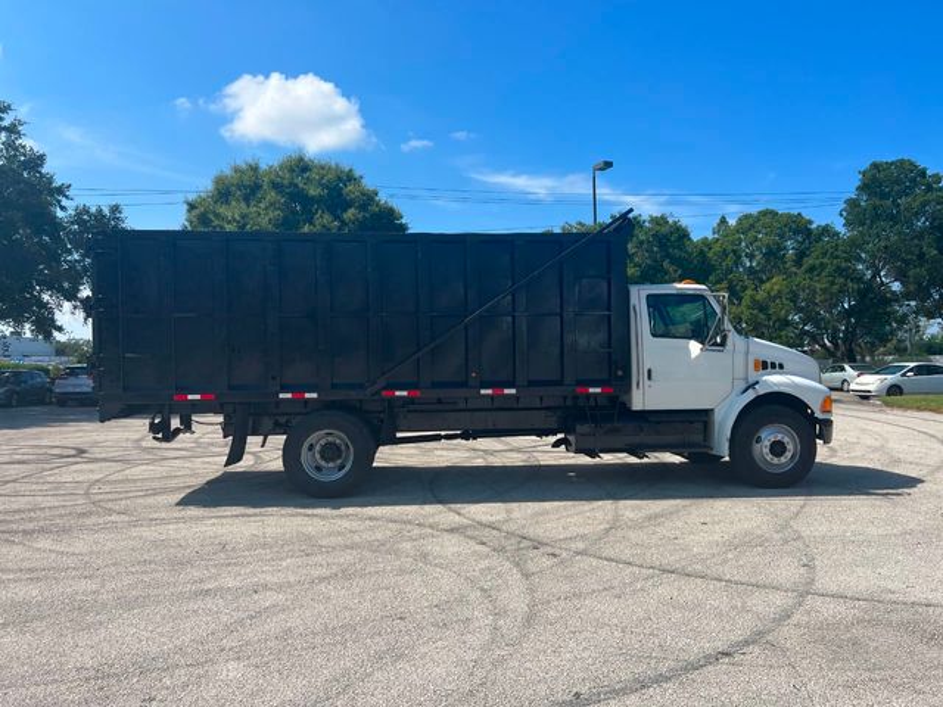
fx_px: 708
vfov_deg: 53.1
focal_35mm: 26
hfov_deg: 67.3
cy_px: 354
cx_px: 472
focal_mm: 5.7
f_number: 1.5
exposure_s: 1/3831
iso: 50
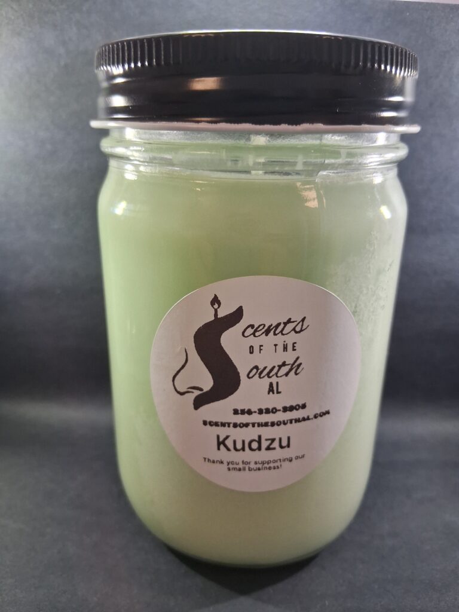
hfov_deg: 53.1
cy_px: 306
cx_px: 230
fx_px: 460
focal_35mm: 26
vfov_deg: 67.3
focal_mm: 3.98
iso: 400
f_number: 1.8
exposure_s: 1/120
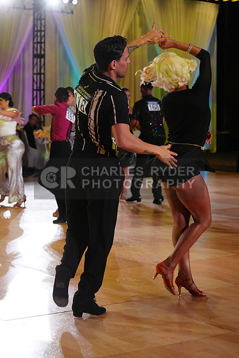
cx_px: 120
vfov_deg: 26.6
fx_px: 756
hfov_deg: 18.0
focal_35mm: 76
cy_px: 179
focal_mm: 76
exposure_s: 1/400
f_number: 4
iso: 1600
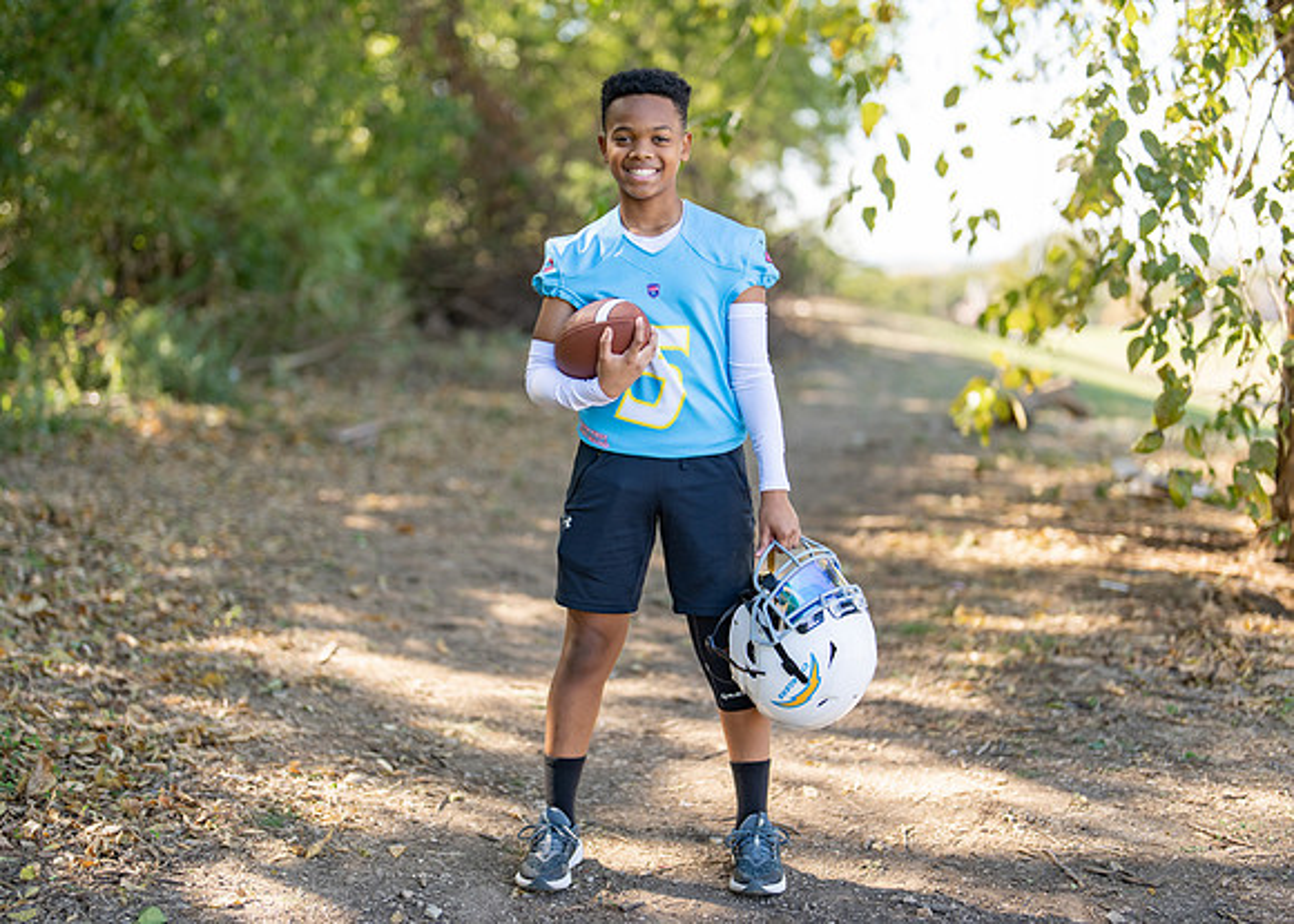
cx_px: 656
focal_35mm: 57
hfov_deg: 34.1
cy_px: 486
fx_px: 2108
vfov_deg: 24.7
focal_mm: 50
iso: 100
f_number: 1.2
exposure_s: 1/1250
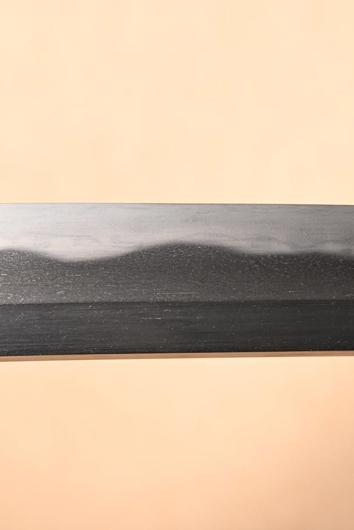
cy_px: 265
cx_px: 249
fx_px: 2004
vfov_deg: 15.1
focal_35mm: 136
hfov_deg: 10.1
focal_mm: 60
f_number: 5
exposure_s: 1/2
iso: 100
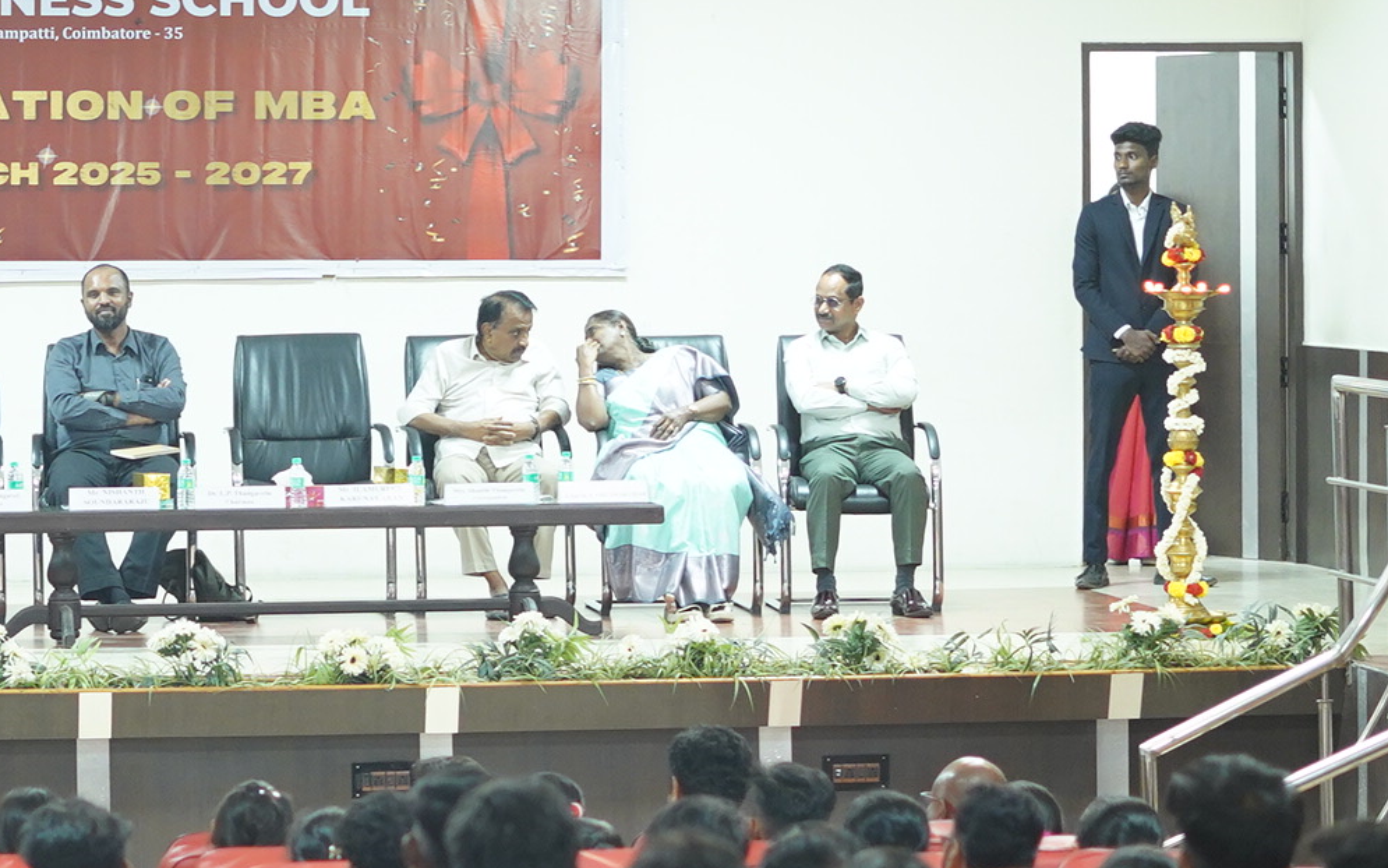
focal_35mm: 154
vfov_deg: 8.5
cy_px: 382
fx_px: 5826
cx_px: 340
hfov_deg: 13.5
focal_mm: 50
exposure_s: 1/100
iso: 1250
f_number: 1.8
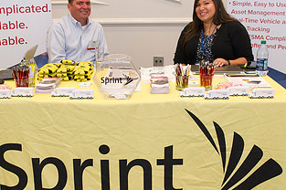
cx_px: 129
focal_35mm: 50
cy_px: 89
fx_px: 397
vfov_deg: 26.9
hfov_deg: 39.6
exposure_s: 1/80
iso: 800
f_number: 4
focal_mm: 27
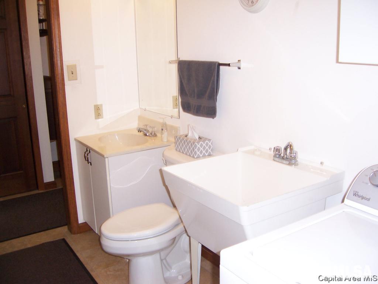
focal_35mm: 36
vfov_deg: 39.7
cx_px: 189
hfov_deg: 51.4
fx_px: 393
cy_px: 142
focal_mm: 6
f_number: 3
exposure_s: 1/60
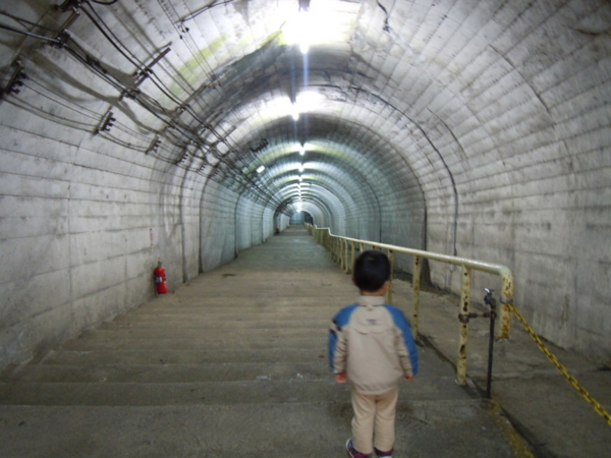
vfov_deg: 46.8
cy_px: 229
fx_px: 530
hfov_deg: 60.0
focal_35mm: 30
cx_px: 306
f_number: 3.5
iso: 400
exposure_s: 1/3
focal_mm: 5.4
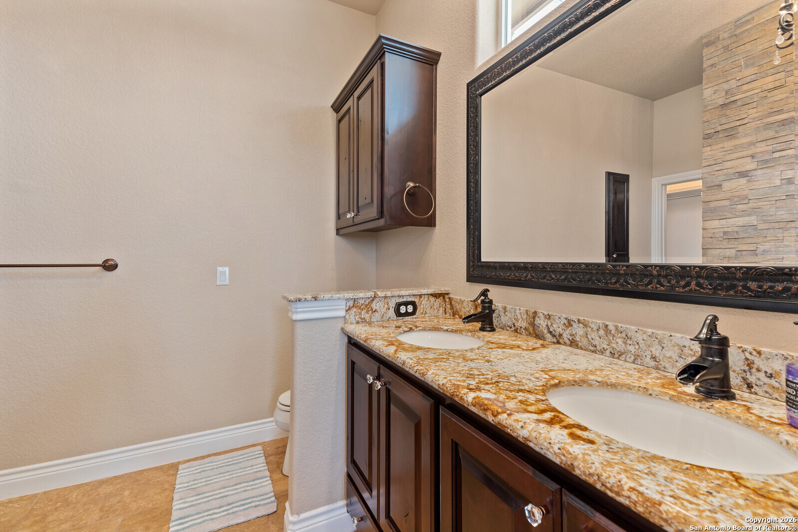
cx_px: 399
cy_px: 266
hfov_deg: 96.7
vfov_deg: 73.7
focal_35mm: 16
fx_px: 355
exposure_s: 1/3
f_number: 7.1
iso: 320
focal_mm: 16
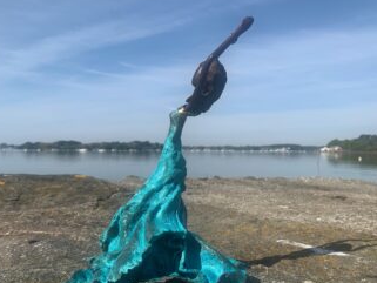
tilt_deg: -2.6
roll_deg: -0.1
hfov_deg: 53.7
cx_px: 157
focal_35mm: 34
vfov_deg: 41.8
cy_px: 153
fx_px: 370
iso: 25
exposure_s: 1/2257
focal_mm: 4.25
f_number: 1.8
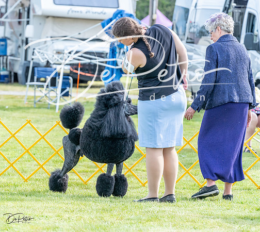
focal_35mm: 224
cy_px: 107
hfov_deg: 8.2
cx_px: 84
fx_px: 1802
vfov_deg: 7.4
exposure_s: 1/1600
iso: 1600
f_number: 5.6
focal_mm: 168
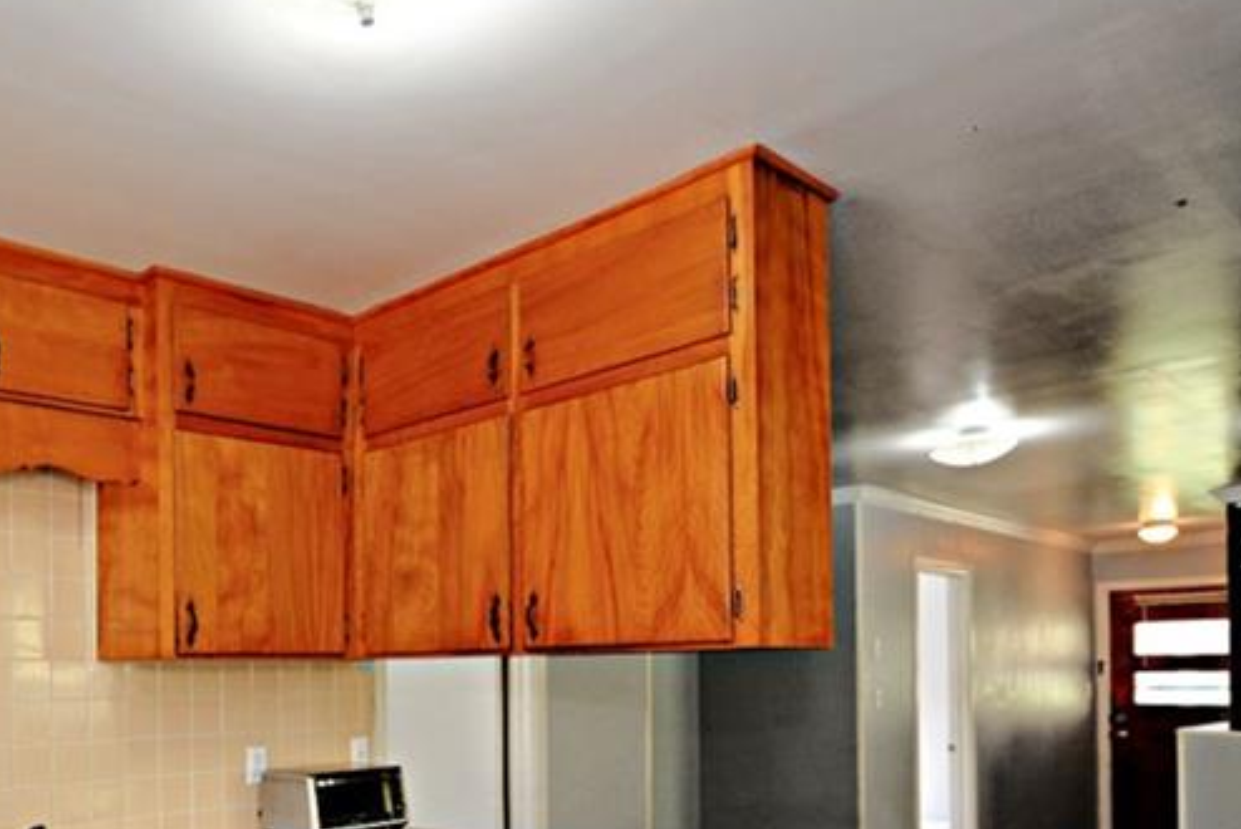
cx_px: 254
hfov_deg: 58.9
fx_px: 1000
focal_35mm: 29
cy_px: 664
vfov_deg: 42.9
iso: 400
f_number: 4
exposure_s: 1/60
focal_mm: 14
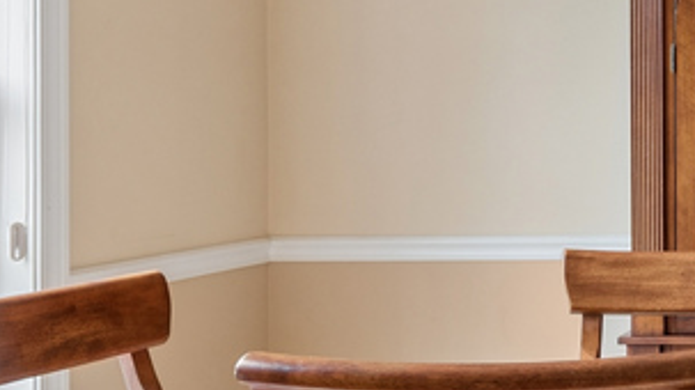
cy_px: 112
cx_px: 1115
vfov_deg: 14.3
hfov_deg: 20.6
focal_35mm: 84
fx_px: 1547
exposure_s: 1/30
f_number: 8
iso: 200
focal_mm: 15
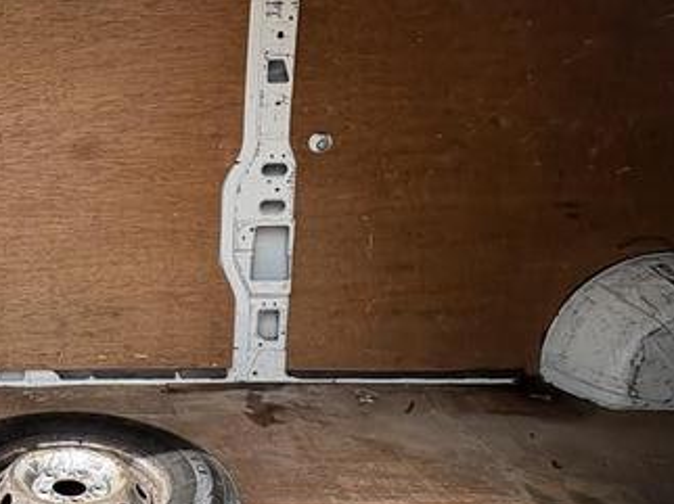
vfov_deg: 36.8
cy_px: 249
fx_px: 759
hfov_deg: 41.3
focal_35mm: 39
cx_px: -10
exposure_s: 1/403
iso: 64
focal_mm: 2.22
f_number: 2.2
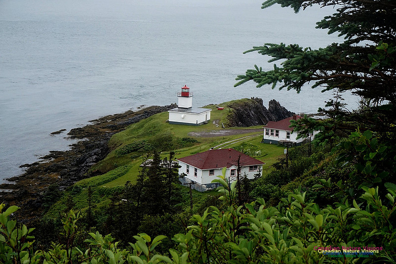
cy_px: 132
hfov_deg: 27.0
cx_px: 198
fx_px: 825
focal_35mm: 75
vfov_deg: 18.2
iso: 800
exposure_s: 1/250
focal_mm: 50
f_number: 13
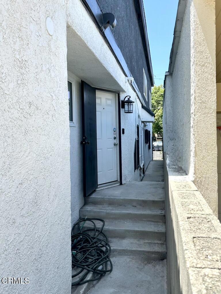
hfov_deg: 56.8
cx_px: 110
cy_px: 147
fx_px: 204
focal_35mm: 24
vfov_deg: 71.6
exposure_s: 1/1751
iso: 80
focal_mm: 6.86
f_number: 1.78
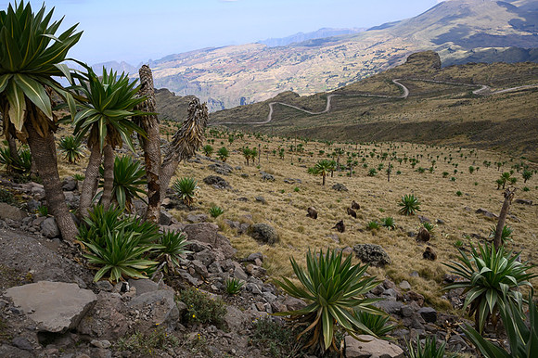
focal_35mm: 26
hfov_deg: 70.5
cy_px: 179
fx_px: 381
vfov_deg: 50.4
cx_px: 269
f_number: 5.6
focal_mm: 25.5
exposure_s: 1/1600
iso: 500
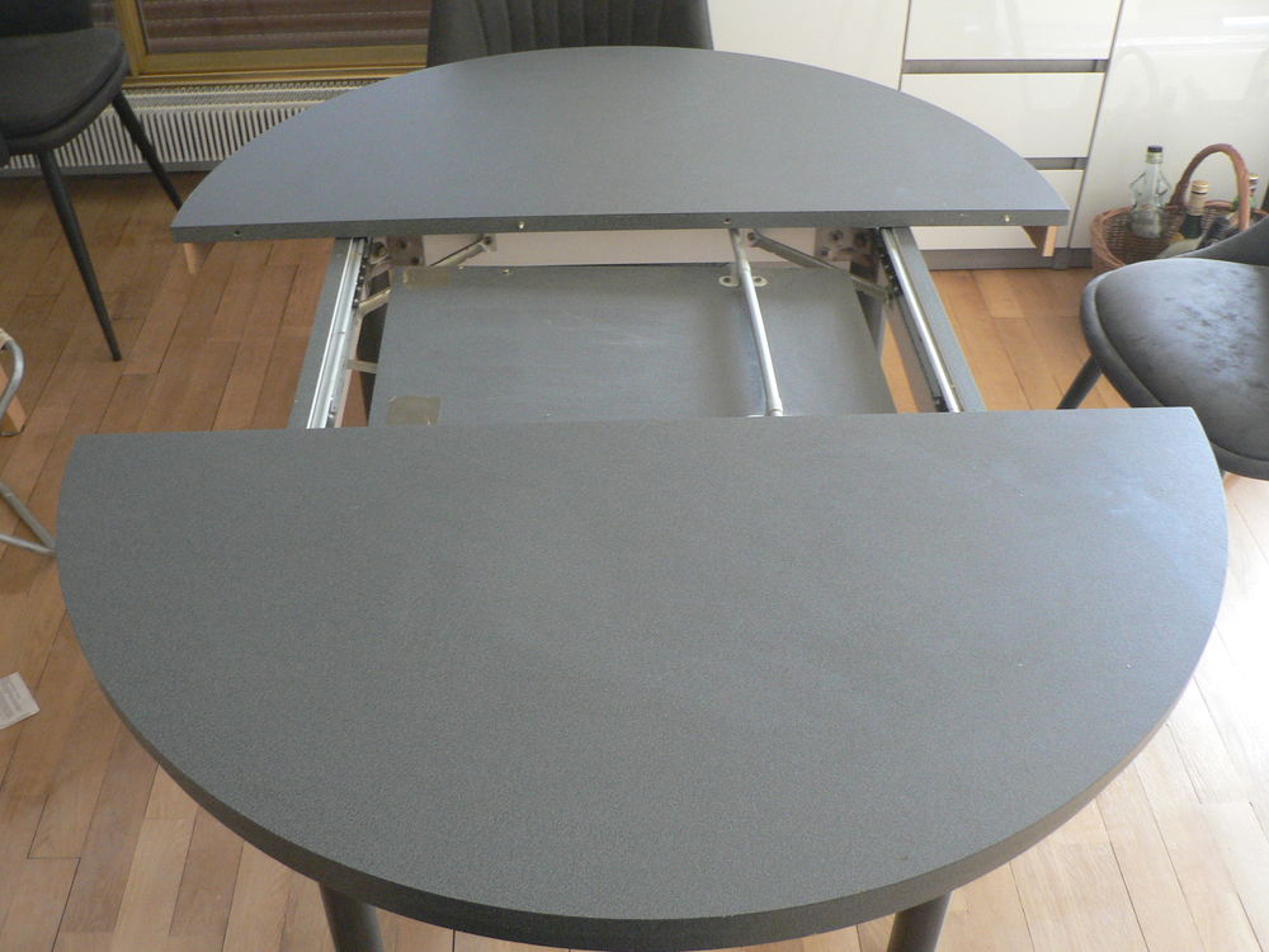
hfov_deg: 51.4
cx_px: 634
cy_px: 476
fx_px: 1320
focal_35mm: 36
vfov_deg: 39.7
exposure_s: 1/13
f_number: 2.8
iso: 200
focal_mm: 6
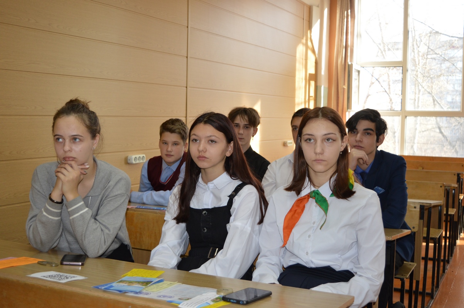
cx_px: 232
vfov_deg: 31.8
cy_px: 154
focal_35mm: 42
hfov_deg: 46.4
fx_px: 541
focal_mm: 28
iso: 400
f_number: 4.2
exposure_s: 1/100
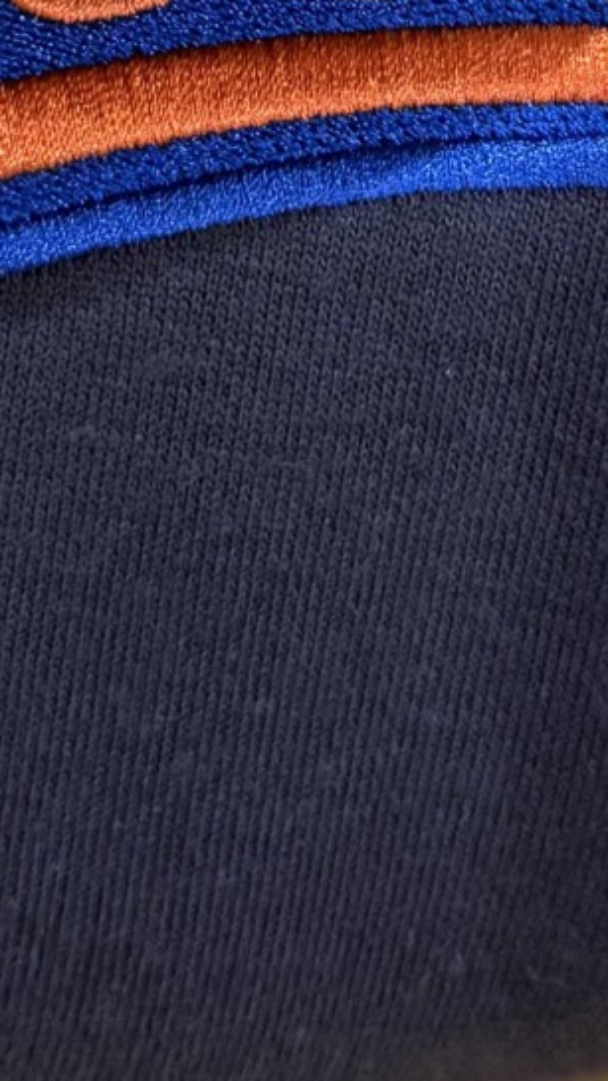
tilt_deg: -54.5
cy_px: -457
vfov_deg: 17.1
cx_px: 232
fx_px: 3297
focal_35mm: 115
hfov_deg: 10.5
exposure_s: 1/50
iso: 500
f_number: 1.78
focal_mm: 6.76
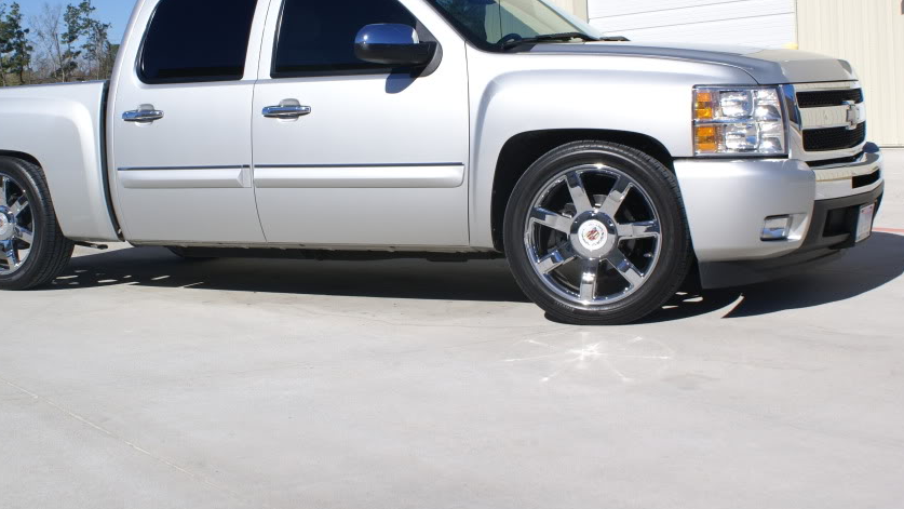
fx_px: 1199
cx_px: 383
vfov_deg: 23.8
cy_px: 152
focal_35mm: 50
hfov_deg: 41.2
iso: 100
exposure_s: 1/250
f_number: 9
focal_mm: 26
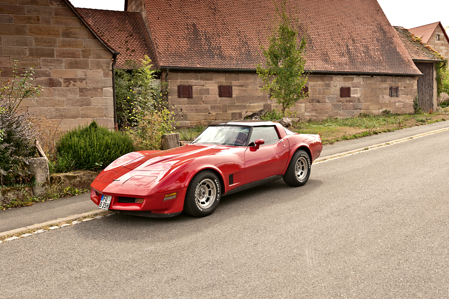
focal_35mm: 30
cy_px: 150
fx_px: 374
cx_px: 224
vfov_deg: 43.6
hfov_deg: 62.0
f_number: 7.1
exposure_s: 1/200
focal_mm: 30
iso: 200
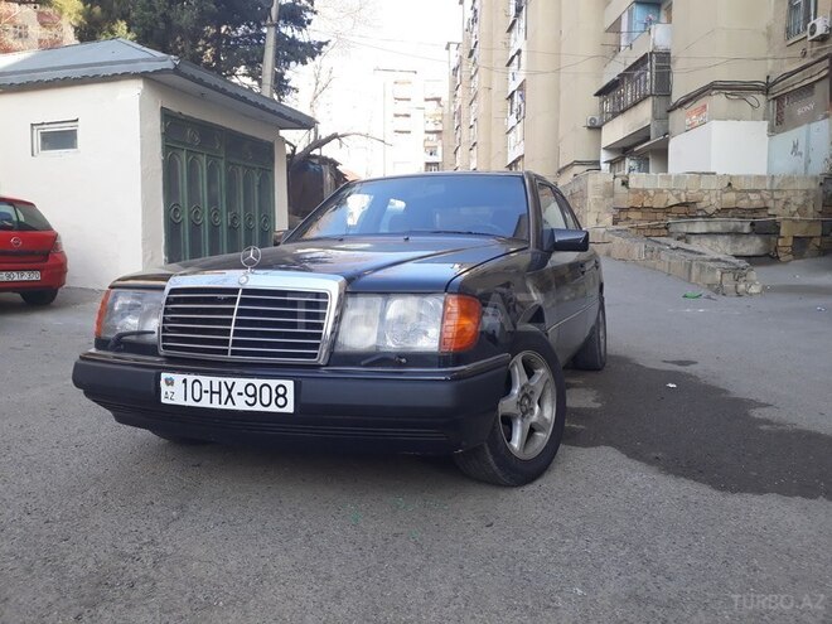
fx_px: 649
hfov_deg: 65.3
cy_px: 312
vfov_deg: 51.4
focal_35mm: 27
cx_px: 416
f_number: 1.9
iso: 40
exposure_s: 1/248
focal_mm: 3.6
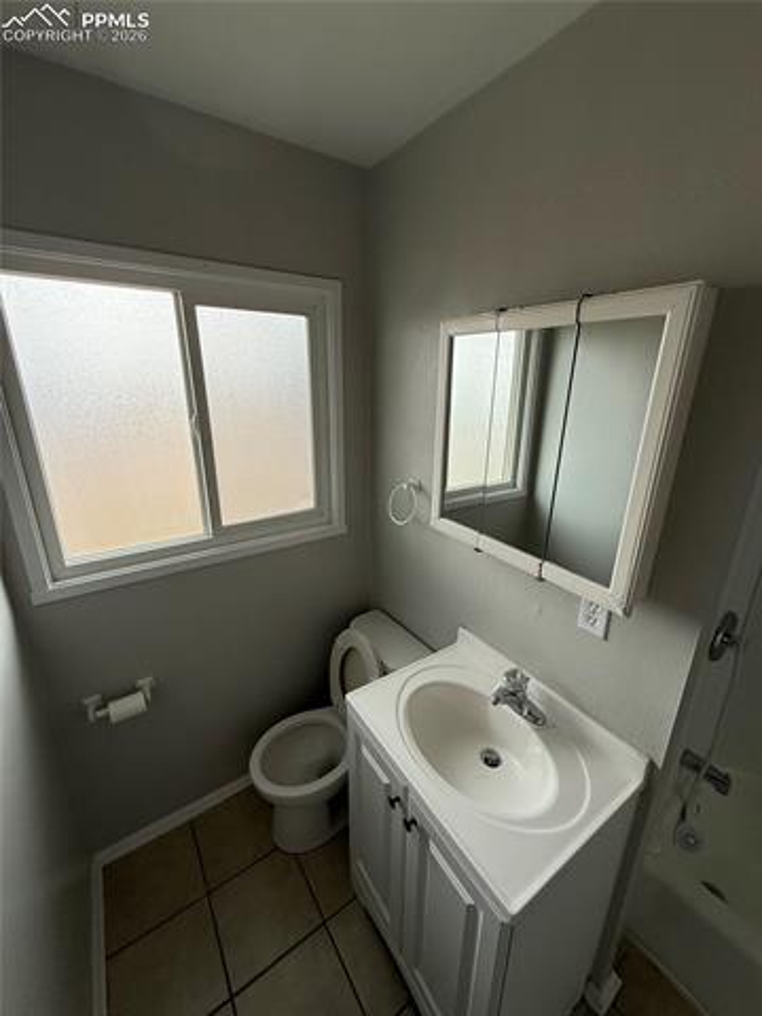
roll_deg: -0.3
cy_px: 508
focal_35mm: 14
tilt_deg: -17.6
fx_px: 411
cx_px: 381
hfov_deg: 85.7
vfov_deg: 102.1
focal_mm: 2.22
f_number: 2.2
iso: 80
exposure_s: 1/99
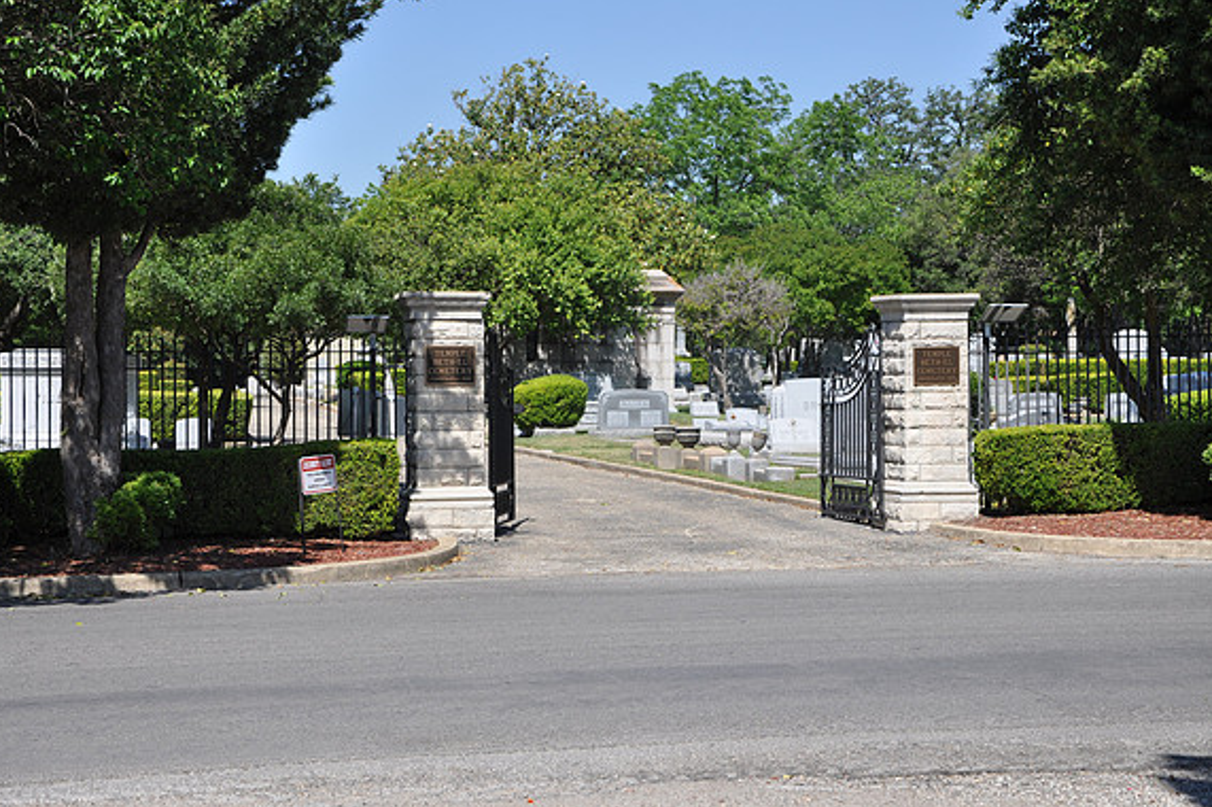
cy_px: 402
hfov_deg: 29.5
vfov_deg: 19.8
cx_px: 601
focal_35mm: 69
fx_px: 2305
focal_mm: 45
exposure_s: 1/250
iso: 200
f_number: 8
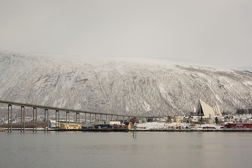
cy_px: 84
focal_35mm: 69
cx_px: 126
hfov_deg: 29.3
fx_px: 483
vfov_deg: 19.7
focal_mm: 46
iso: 200
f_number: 11
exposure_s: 1/400
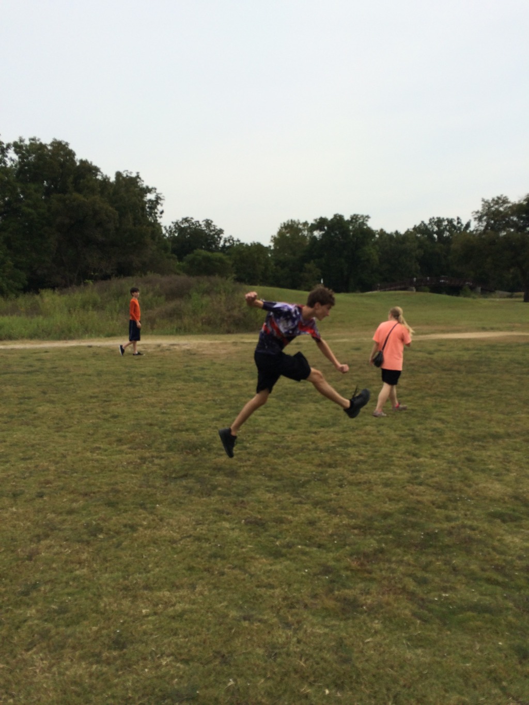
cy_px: 352
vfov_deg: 61.7
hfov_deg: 48.2
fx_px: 591
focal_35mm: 29
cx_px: 264
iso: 32
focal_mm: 4.15
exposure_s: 1/2160
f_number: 2.2
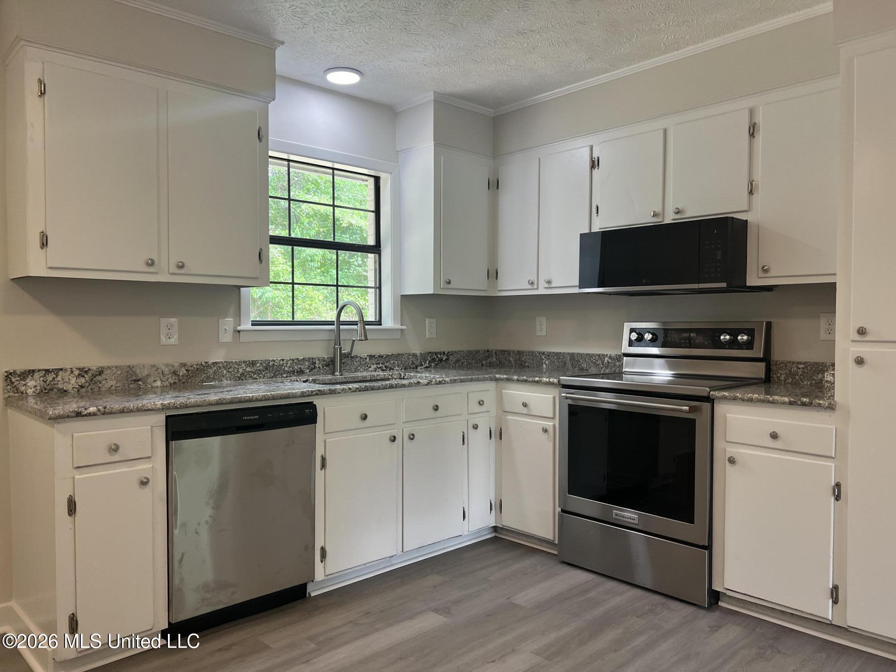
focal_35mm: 26
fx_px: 673
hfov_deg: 67.3
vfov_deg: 53.1
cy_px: 336
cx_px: 448
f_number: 1.5
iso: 80
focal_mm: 5.7
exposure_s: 1/120
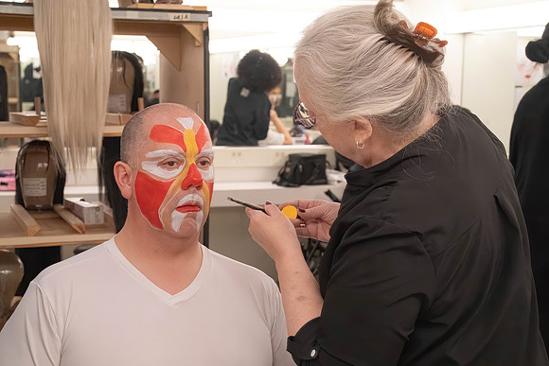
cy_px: 183
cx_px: 274
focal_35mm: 70
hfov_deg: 28.8
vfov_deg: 19.5
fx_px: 1068
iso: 16000
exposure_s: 1/500
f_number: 9
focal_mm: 70
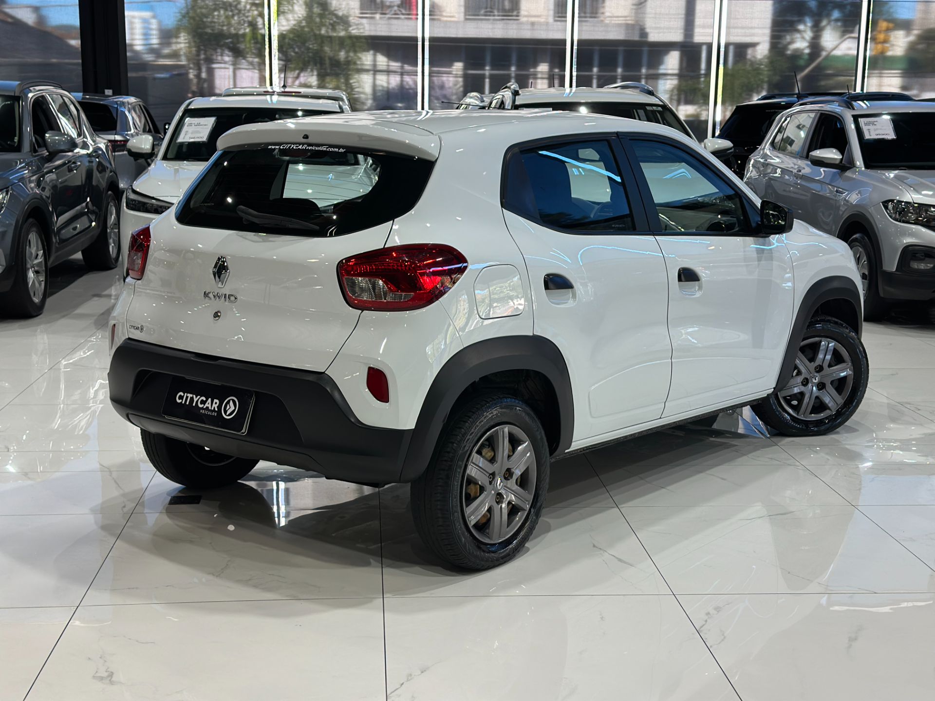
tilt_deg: -10.9
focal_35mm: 48
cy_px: 350
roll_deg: -1.3
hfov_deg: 39.7
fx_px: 1297
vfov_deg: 30.3
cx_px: 468
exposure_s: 1/120
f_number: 1.78
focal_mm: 6.86
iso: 100
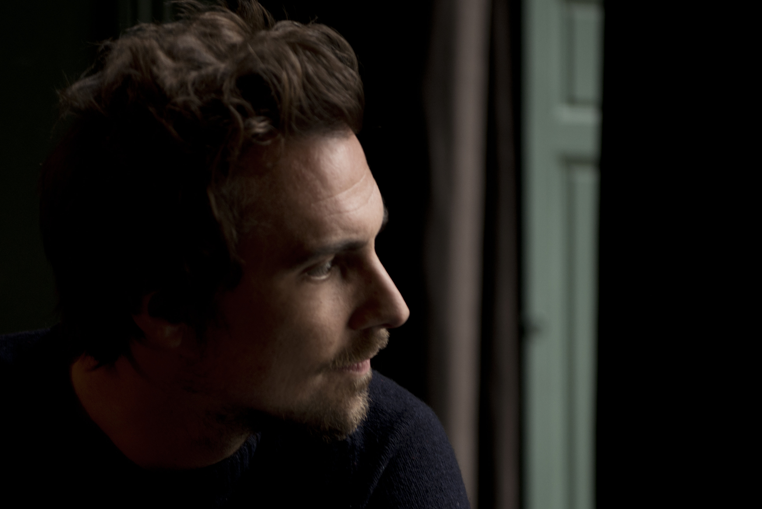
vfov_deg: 11.6
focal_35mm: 118
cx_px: 227
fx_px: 2498
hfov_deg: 17.3
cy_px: 396
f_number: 2.8
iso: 500
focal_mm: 70
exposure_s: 1/30
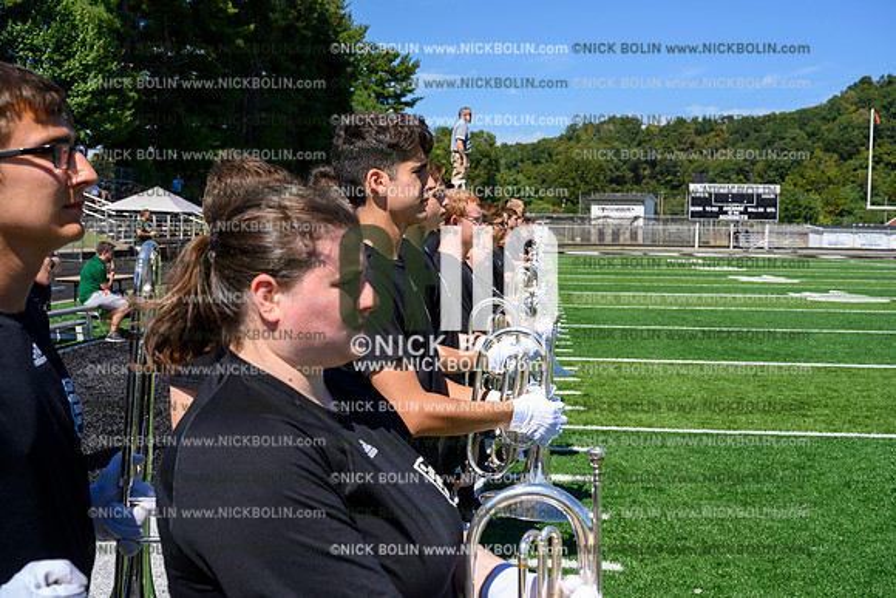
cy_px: 299
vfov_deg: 31.2
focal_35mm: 43
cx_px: 448
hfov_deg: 45.4
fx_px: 1070
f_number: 8
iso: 160
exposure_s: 1/400
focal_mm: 43
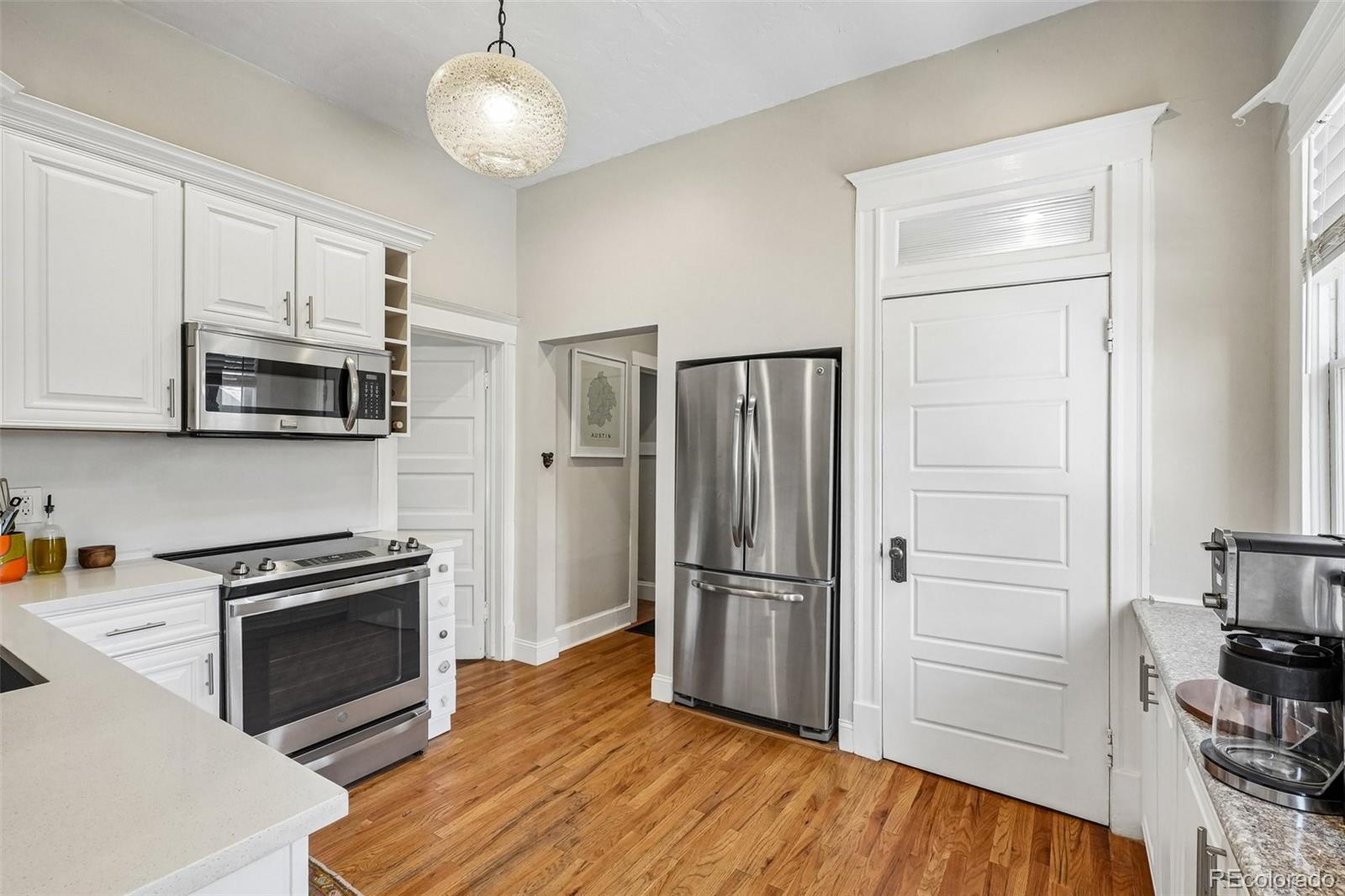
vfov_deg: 74.1
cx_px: 672
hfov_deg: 97.1
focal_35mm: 16
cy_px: 448
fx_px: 594
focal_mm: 10.6
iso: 800
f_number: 8
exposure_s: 1/15
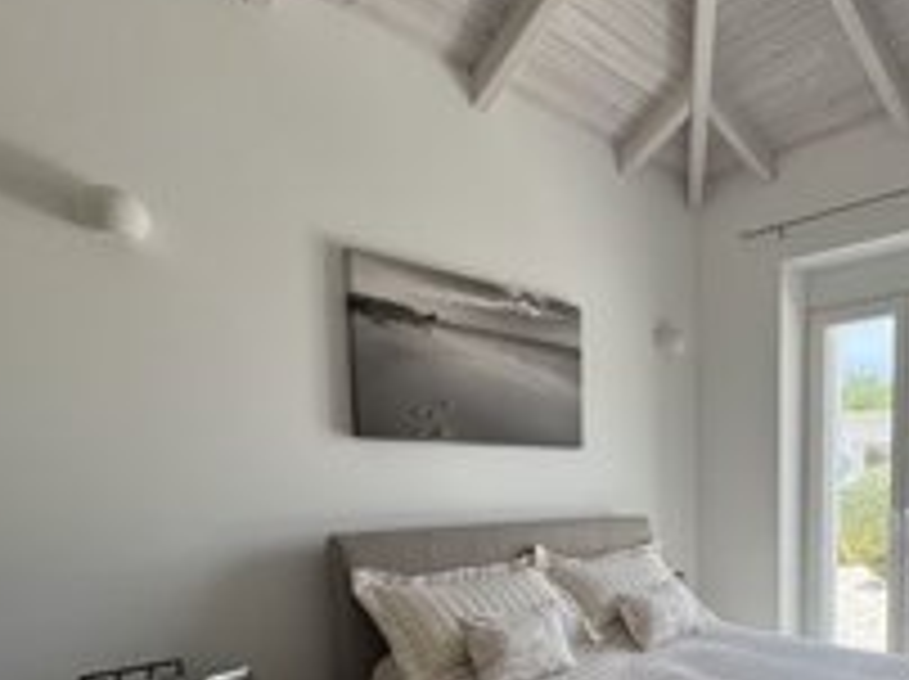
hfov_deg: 63.0
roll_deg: +0.5
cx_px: 738
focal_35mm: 25
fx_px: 656
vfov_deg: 51.5
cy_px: 540
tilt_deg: -5.8
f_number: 2.2
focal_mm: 2.22
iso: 40
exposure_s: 1/270
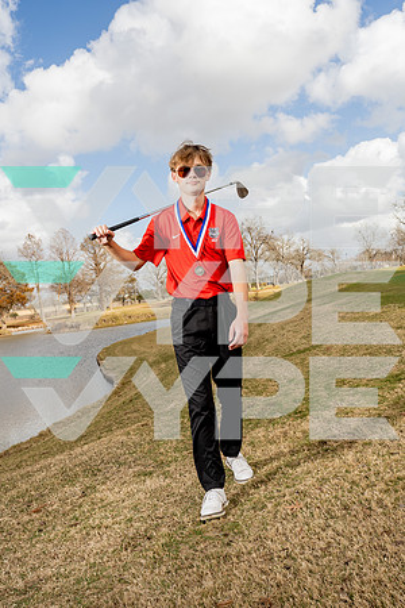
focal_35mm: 34
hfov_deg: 38.9
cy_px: 304
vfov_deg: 55.8
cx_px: 202
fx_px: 574
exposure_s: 1/250
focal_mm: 34
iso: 100
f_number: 8
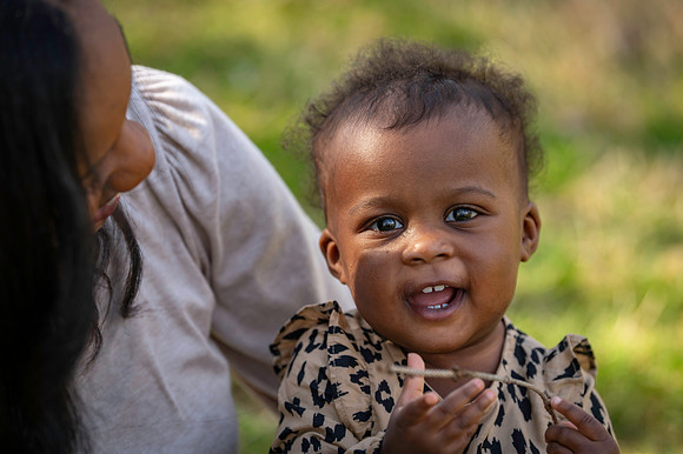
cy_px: 227
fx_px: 2749
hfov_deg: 14.2
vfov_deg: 9.5
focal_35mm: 145
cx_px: 342
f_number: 4
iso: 250
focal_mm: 145
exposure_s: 1/400
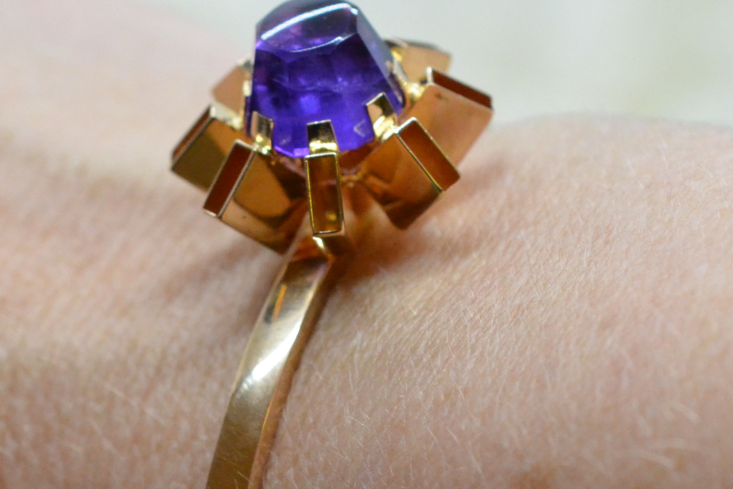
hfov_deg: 12.6
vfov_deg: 8.4
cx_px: 305
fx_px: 3319
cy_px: 446
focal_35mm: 163
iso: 3200
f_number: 5
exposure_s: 1/1250
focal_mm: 40
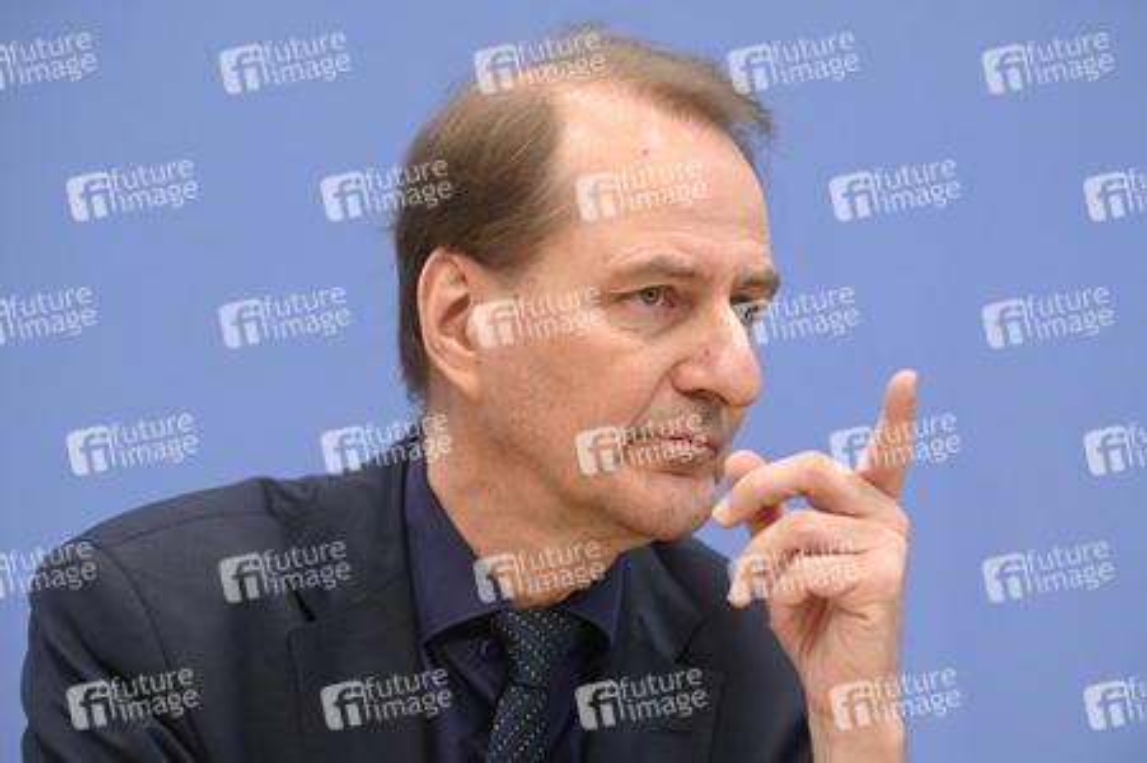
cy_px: 382
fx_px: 4935
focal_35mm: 155
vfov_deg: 8.8
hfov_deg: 13.3
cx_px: 574
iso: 2000
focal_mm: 155
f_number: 4.5
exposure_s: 1/320
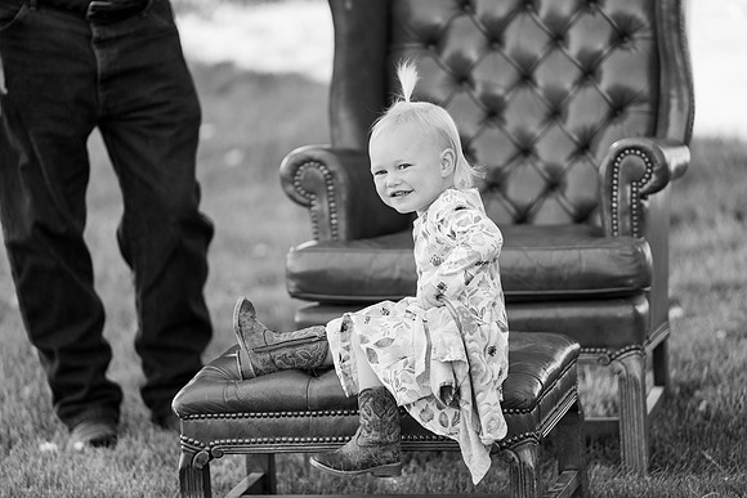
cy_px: 249
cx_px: 374
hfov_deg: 10.8
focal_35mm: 191
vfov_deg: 7.2
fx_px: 3964
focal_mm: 191
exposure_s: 1/320
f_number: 2.8
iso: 200
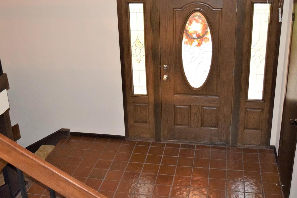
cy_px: 81
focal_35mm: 43
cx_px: 147
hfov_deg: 45.4
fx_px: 355
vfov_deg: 31.1
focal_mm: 24
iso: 3200
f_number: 4
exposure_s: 1/60
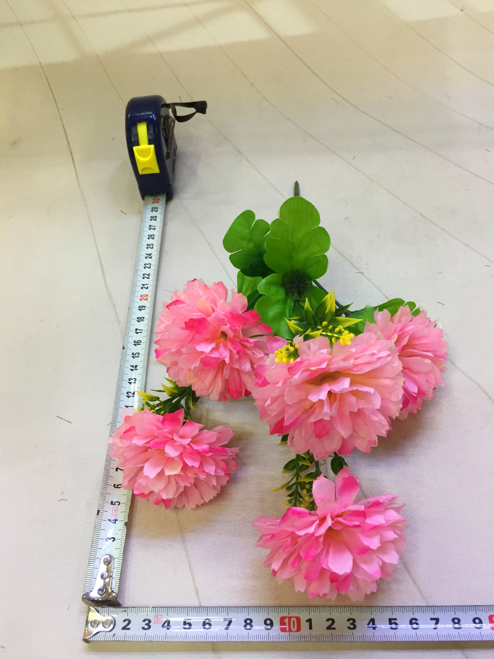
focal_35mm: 29
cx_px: 247
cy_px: 330
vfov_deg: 61.7
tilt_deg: -53.4
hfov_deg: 48.2
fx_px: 552
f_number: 2.2
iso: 64
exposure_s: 1/33
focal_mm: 4.15
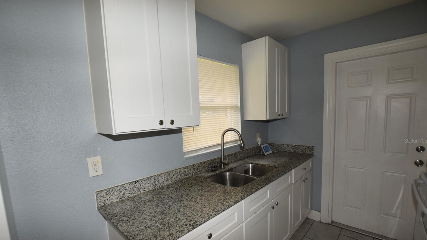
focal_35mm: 16
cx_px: 211
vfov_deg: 66.6
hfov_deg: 99.4
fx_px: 181
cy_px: 141
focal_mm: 10
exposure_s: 1/100
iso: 500
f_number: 5
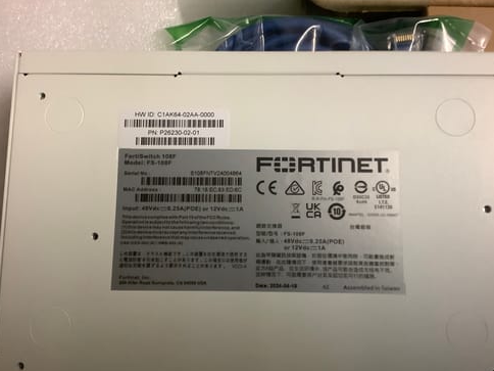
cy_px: 191
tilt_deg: -81.7
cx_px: 250
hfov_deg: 56.8
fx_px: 457
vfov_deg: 44.2
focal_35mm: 32
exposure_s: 1/50
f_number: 2.4
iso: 320
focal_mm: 3.3
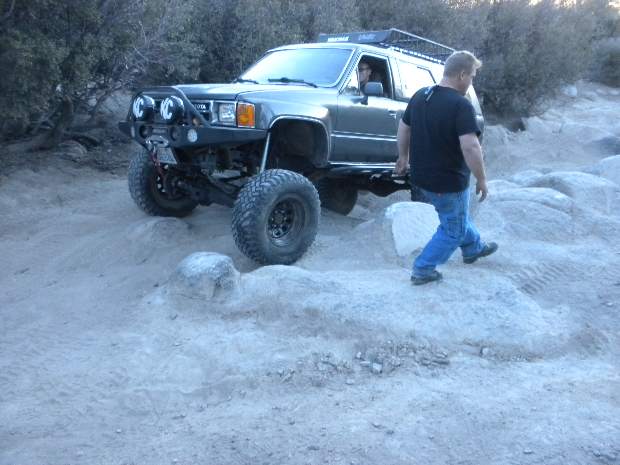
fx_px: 663
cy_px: 232
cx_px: 310
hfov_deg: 50.1
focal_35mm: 37
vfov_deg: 38.7
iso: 400
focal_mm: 6.6
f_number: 3.5
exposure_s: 1/187
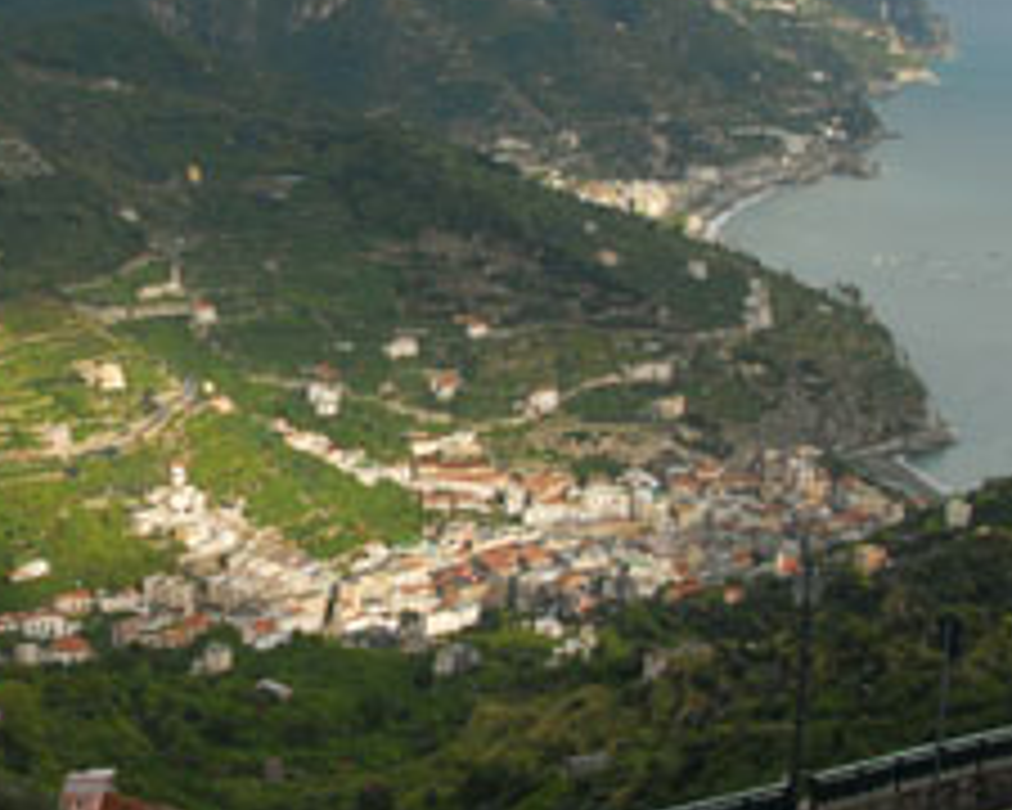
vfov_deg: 21.8
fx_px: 2097
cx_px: 211
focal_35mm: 70
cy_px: 322
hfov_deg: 26.7
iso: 200
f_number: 3.5
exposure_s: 1/750
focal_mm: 18
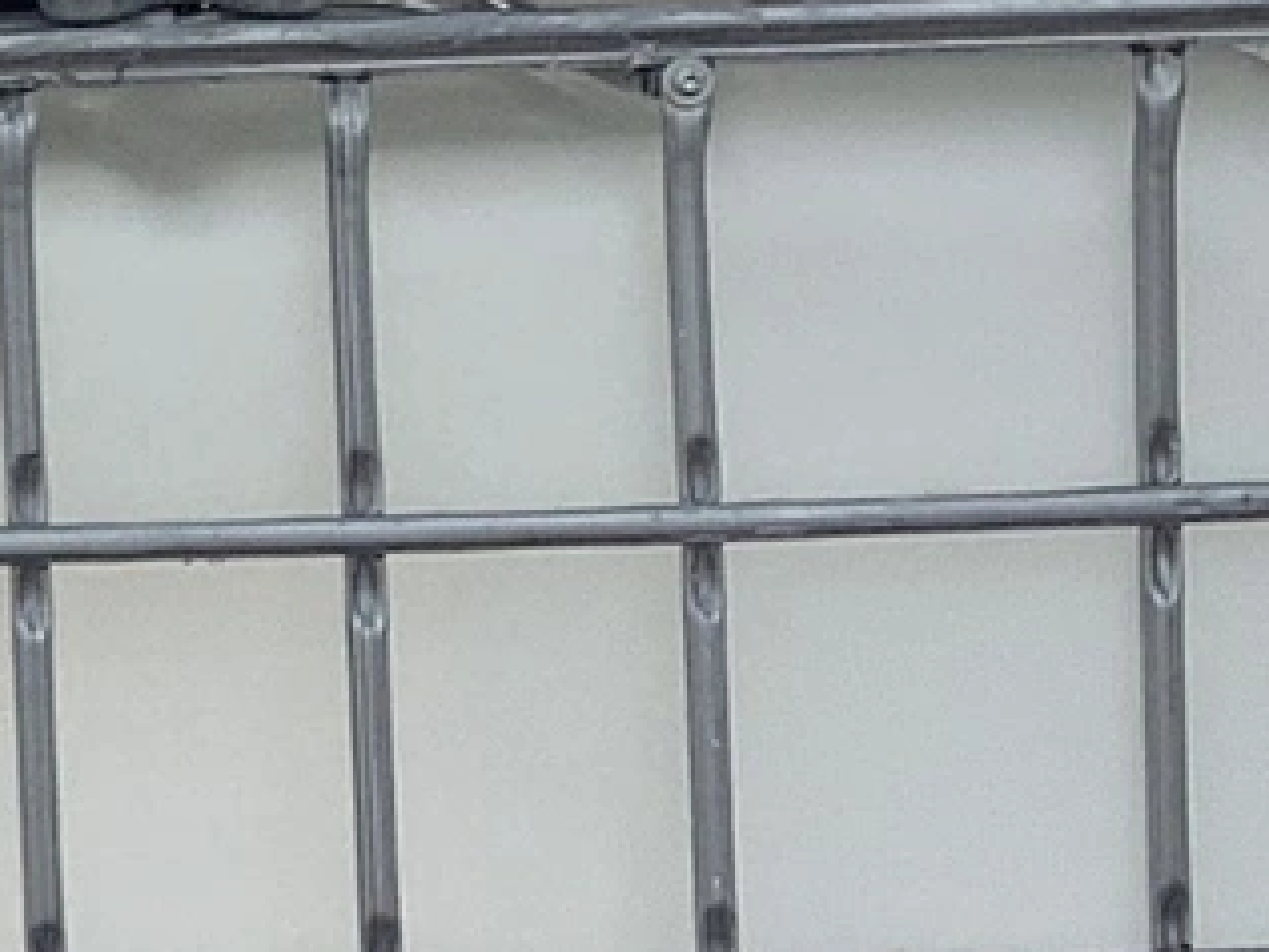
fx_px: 7185
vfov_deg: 7.5
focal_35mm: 196
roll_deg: +2.2
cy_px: -28
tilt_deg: -4.2
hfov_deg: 9.4
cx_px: -1329
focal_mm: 3.3
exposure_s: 1/497
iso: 25
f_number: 2.4
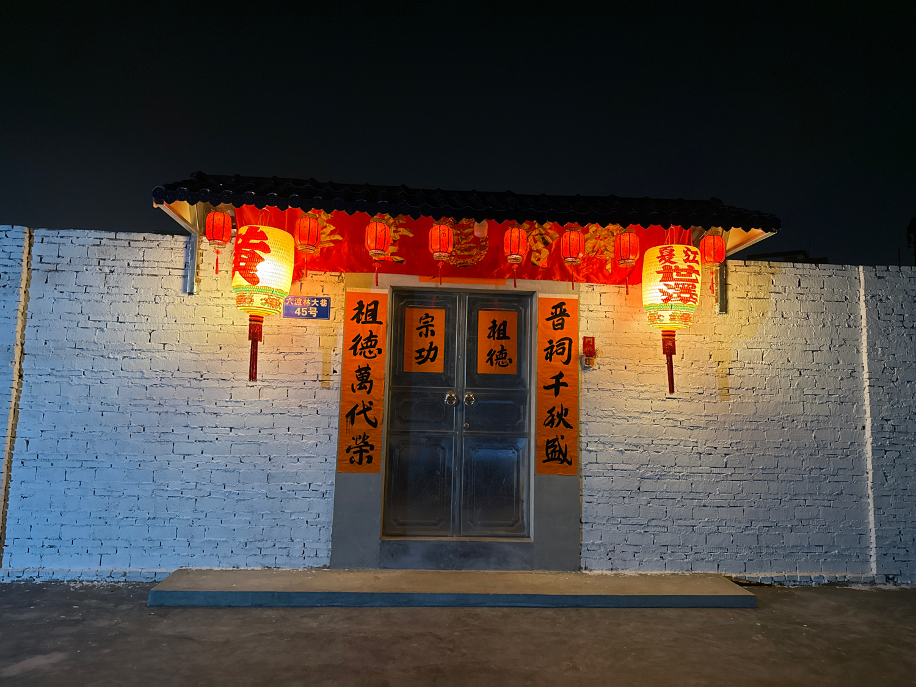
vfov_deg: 56.8
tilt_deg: +6.0
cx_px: 458
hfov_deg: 71.6
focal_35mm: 24
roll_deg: -0.9
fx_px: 635
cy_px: 344
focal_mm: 6.76
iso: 640
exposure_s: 1/33
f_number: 1.78
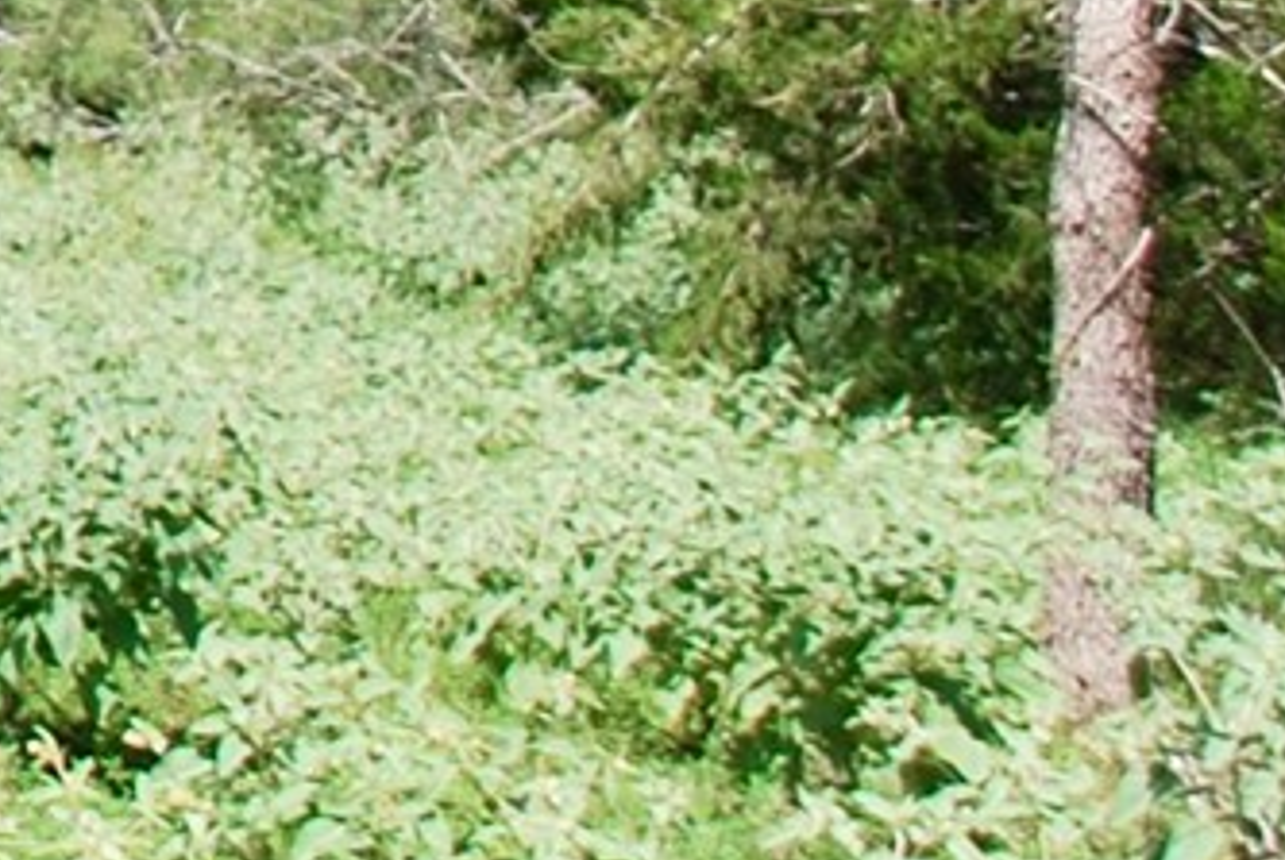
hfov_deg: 7.6
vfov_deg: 5.3
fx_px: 8730
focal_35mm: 244
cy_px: -1693
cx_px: -2209
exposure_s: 1/200
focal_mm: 25
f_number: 7.1
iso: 100
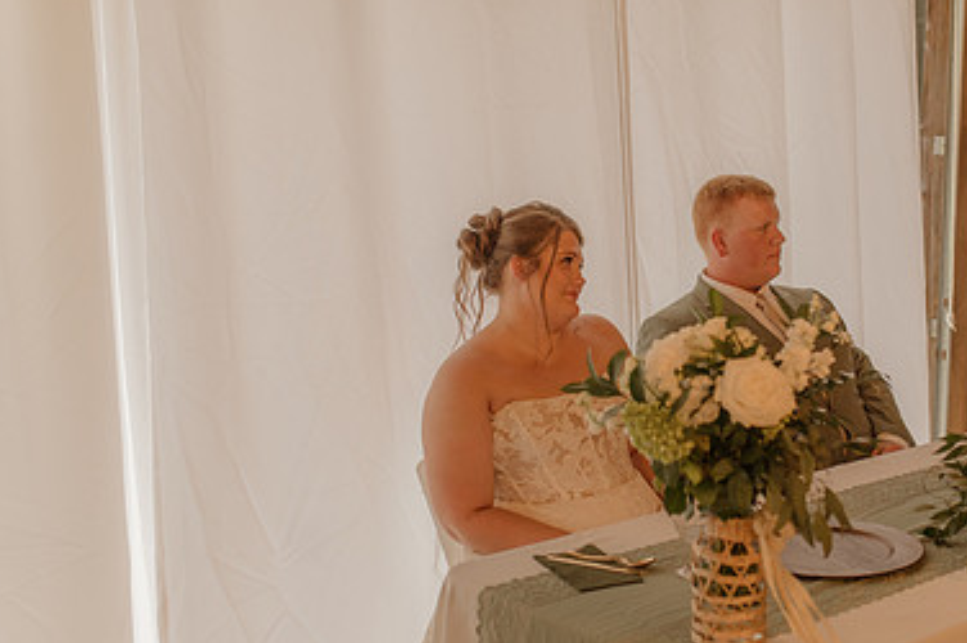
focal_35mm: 54
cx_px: 684
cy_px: 301
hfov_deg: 36.3
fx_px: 1449
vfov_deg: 25.0
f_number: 2.5
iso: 640
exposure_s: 1/200
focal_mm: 35
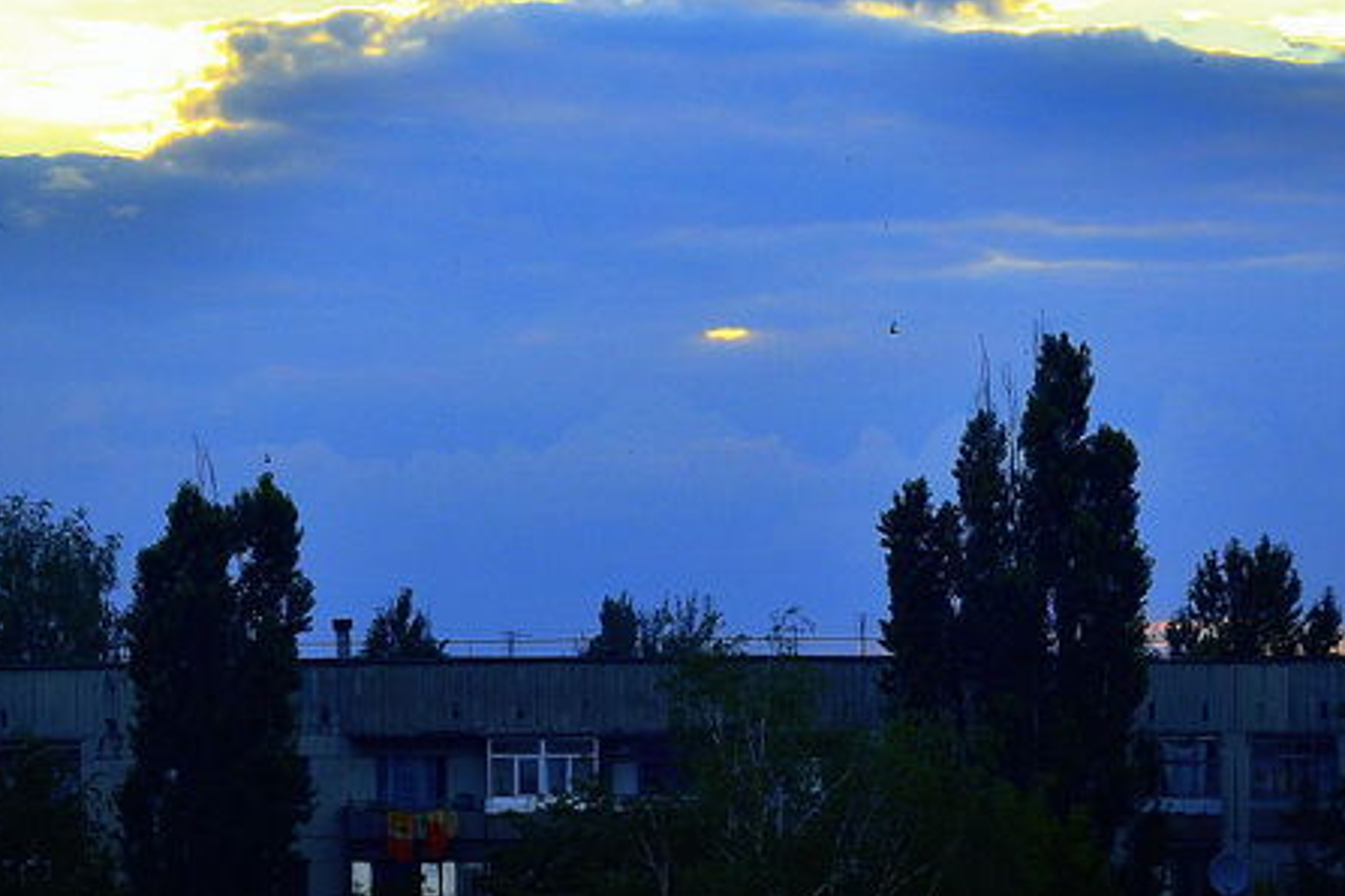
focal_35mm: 166
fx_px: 6202
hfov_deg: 12.4
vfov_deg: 8.2
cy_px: 129
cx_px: 683
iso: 400
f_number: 10
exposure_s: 1/250
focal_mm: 55
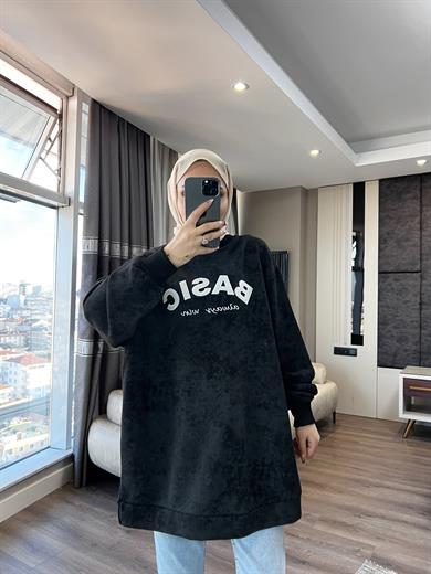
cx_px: 216
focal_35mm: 26
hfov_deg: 53.1
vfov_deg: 67.3
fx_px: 432
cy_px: 287
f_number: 1.5
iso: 125
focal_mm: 5.7
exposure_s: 1/50
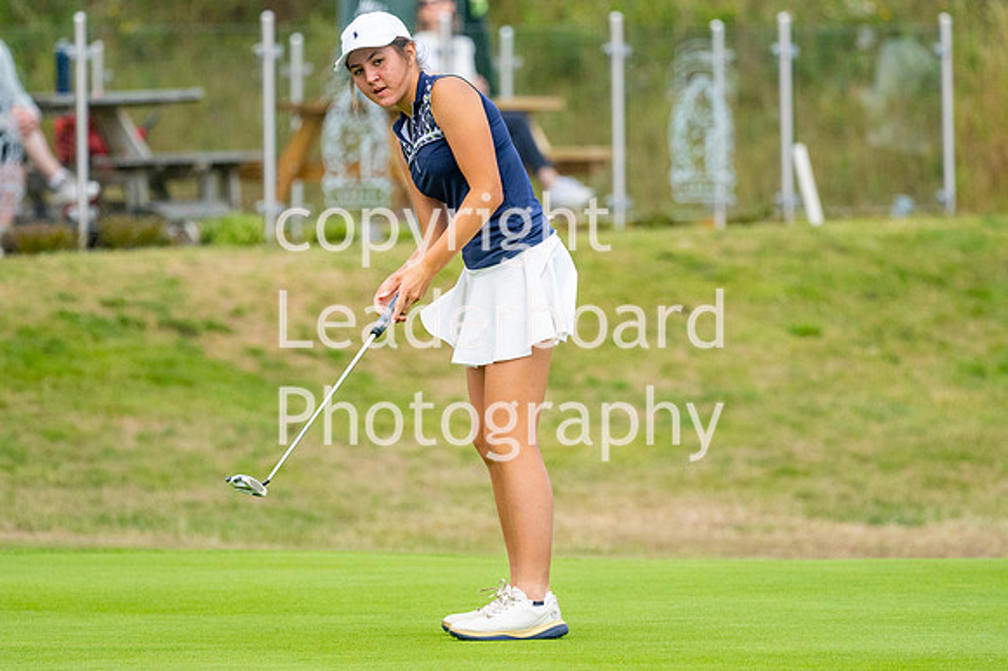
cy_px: 336
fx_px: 12592
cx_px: 504
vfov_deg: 3.1
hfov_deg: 4.6
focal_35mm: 450
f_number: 4.5
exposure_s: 1/4000
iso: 800
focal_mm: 300
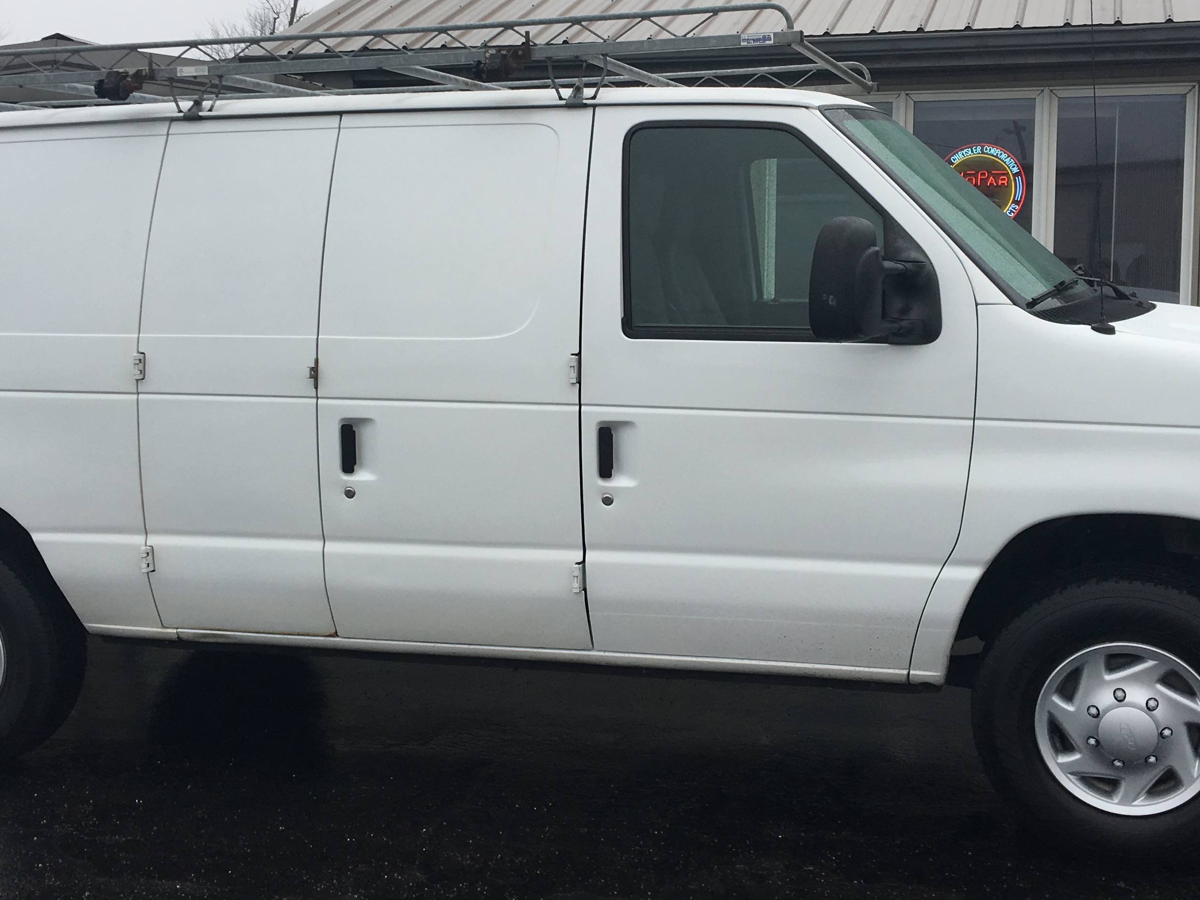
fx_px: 1629
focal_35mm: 47
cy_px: 364
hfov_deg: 40.4
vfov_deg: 30.8
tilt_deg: -3.1
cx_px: 587
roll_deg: -1.4
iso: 25
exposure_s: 1/493
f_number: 2.2
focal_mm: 4.15
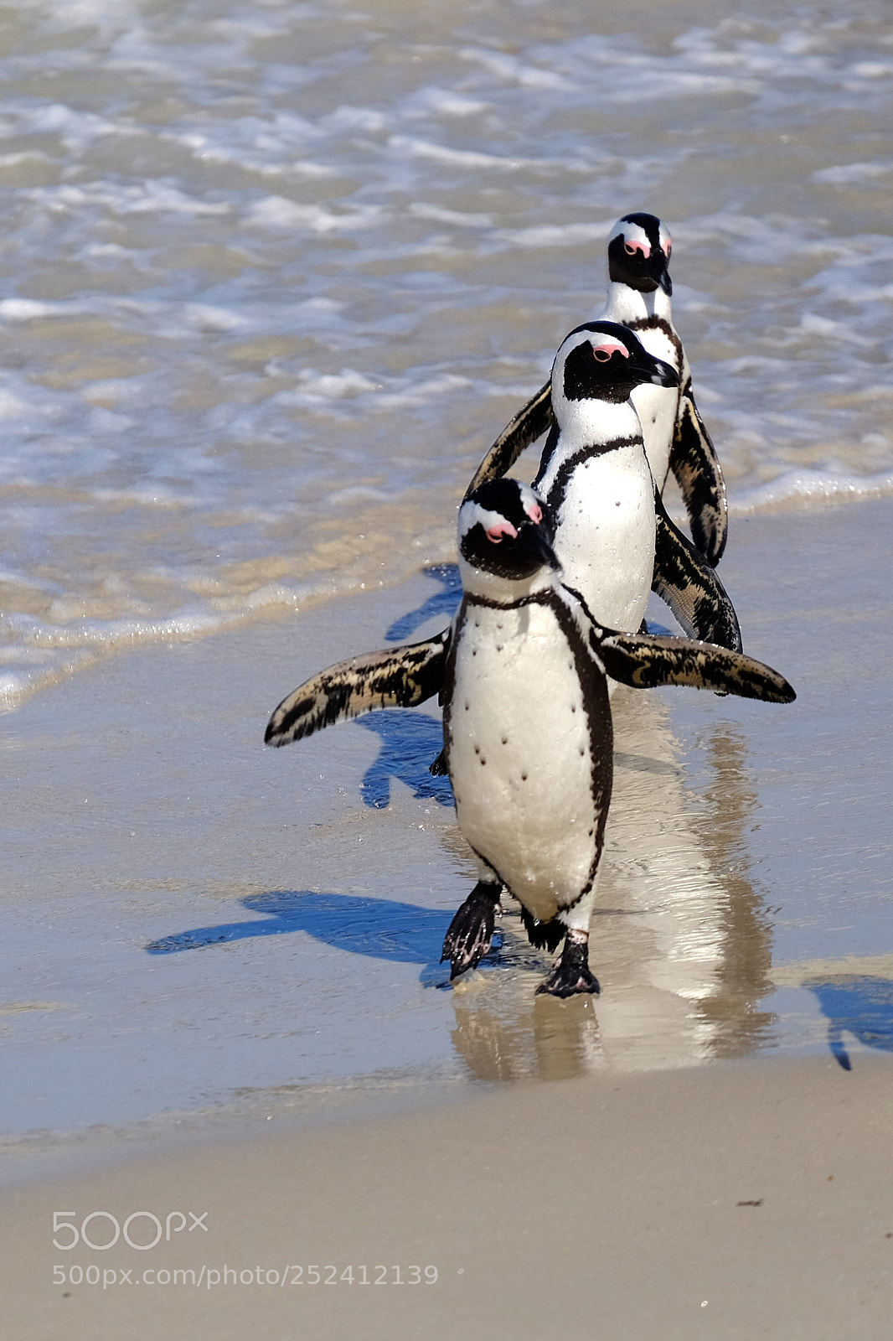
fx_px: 11166
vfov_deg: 6.9
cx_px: 446
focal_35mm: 300
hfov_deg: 4.6
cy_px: 670
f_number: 4.8
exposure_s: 1/2700
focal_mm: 200
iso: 200
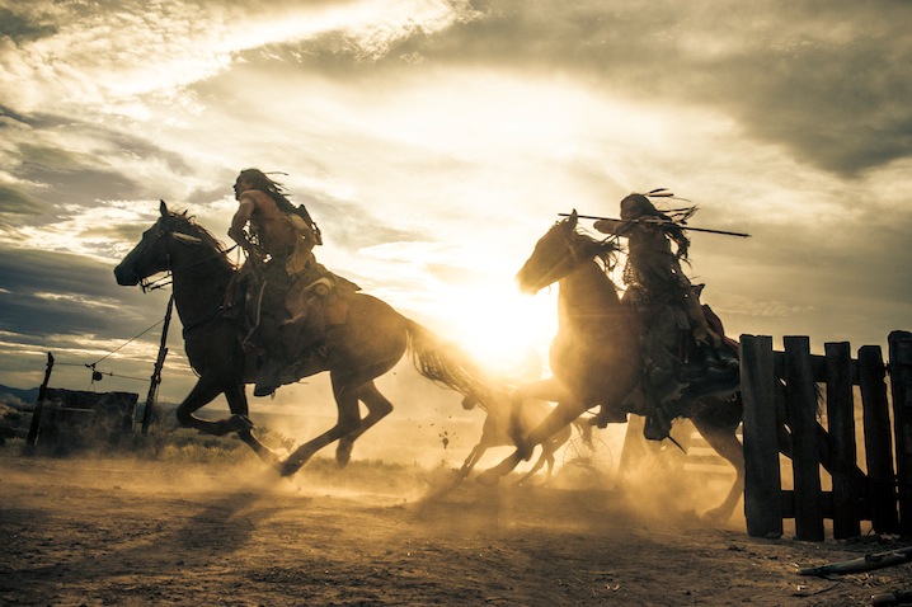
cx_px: 456
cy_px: 304
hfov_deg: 63.7
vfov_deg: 44.9
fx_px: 734
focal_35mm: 29
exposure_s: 1/800
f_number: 14
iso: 500
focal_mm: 29
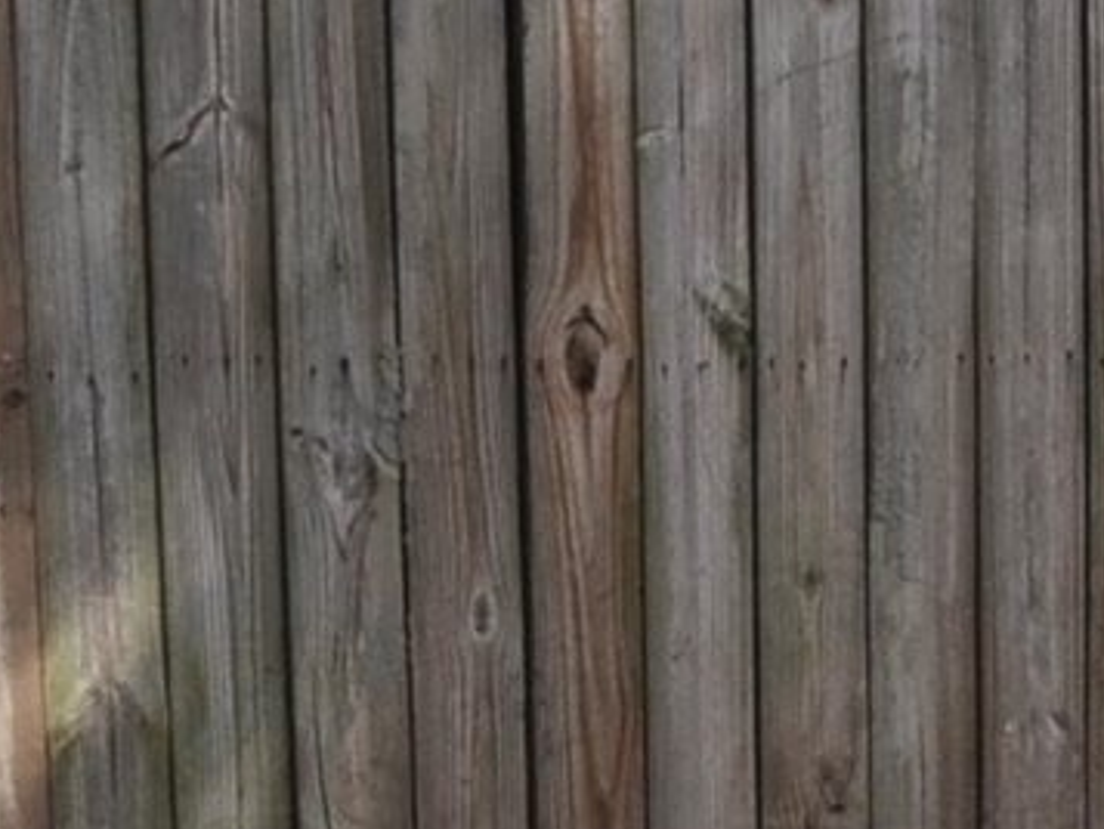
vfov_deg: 4.3
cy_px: 1361
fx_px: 11071
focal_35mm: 347
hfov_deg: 5.6
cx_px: 1837
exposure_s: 1/250
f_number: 7.1
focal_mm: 28
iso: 200
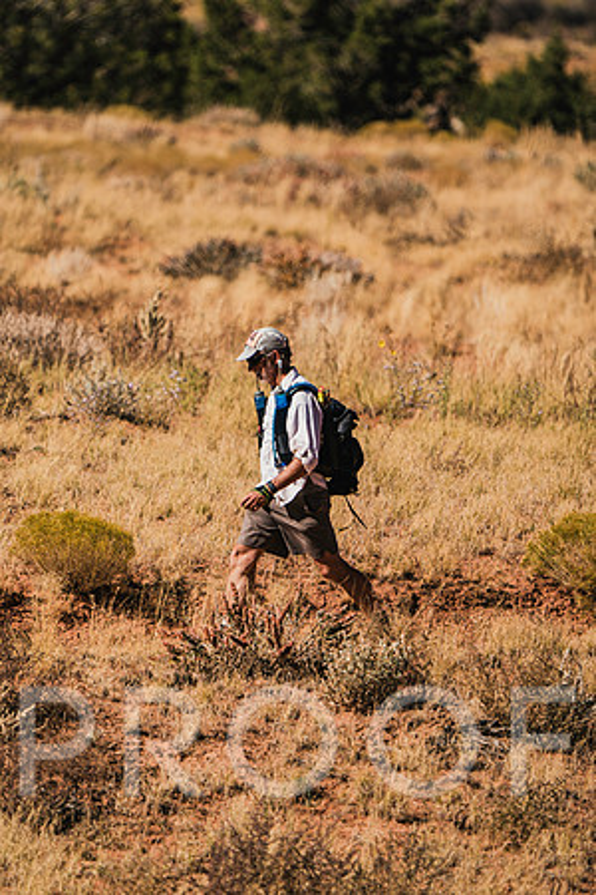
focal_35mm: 600
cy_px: 448
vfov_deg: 3.4
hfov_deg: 2.3
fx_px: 14899
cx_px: 298
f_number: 6.3
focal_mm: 600
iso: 160
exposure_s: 1/1600
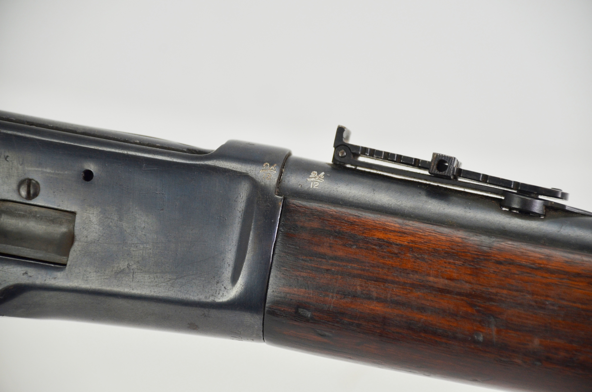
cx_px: 296
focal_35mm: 202
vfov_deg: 6.8
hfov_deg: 10.2
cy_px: 196
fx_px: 3323
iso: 560
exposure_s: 1/250
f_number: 5.6
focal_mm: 135
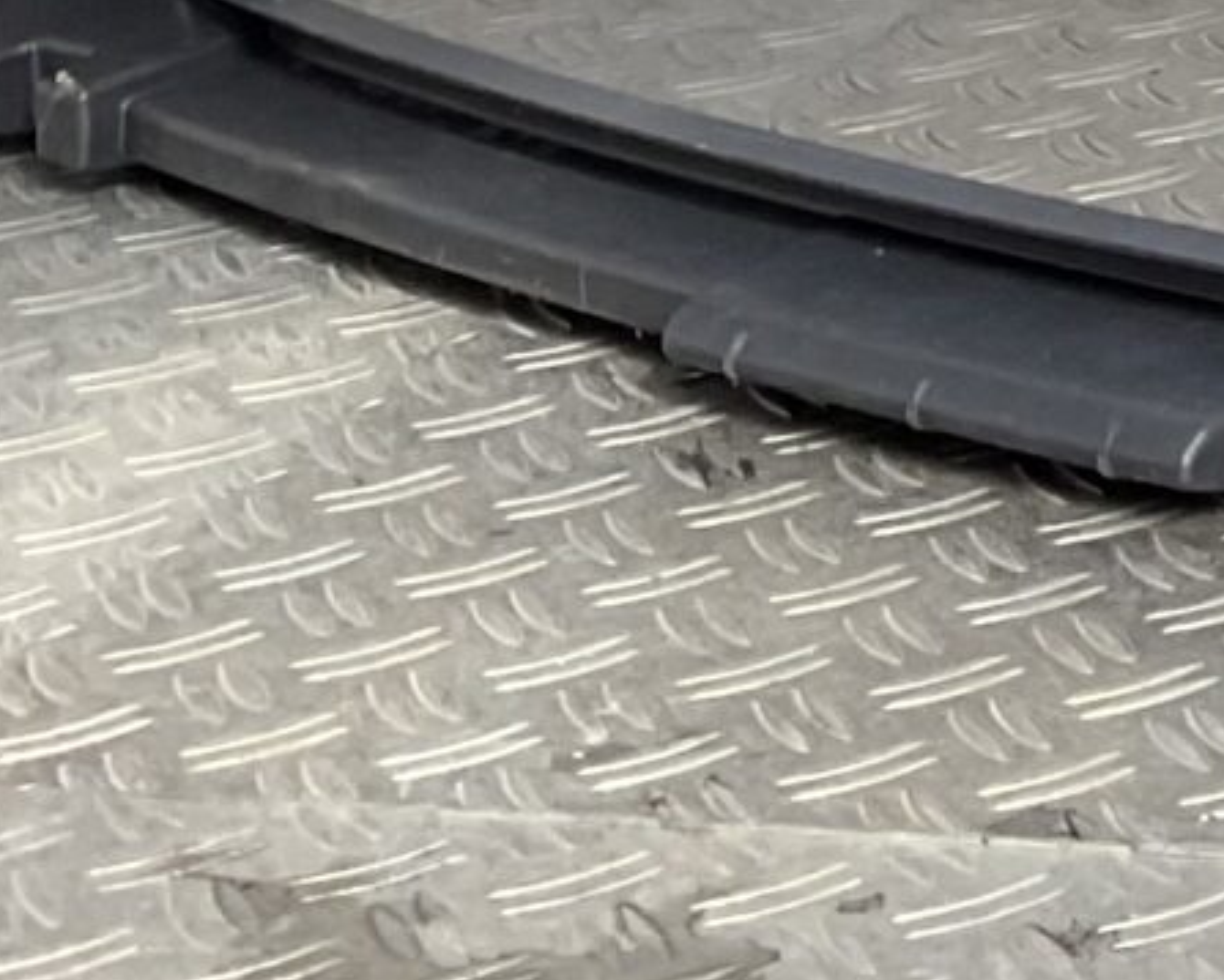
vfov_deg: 8.9
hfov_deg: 10.0
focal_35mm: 162
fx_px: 5871
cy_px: -1144
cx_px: 3223
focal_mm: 3
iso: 16
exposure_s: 1/327
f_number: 1.8
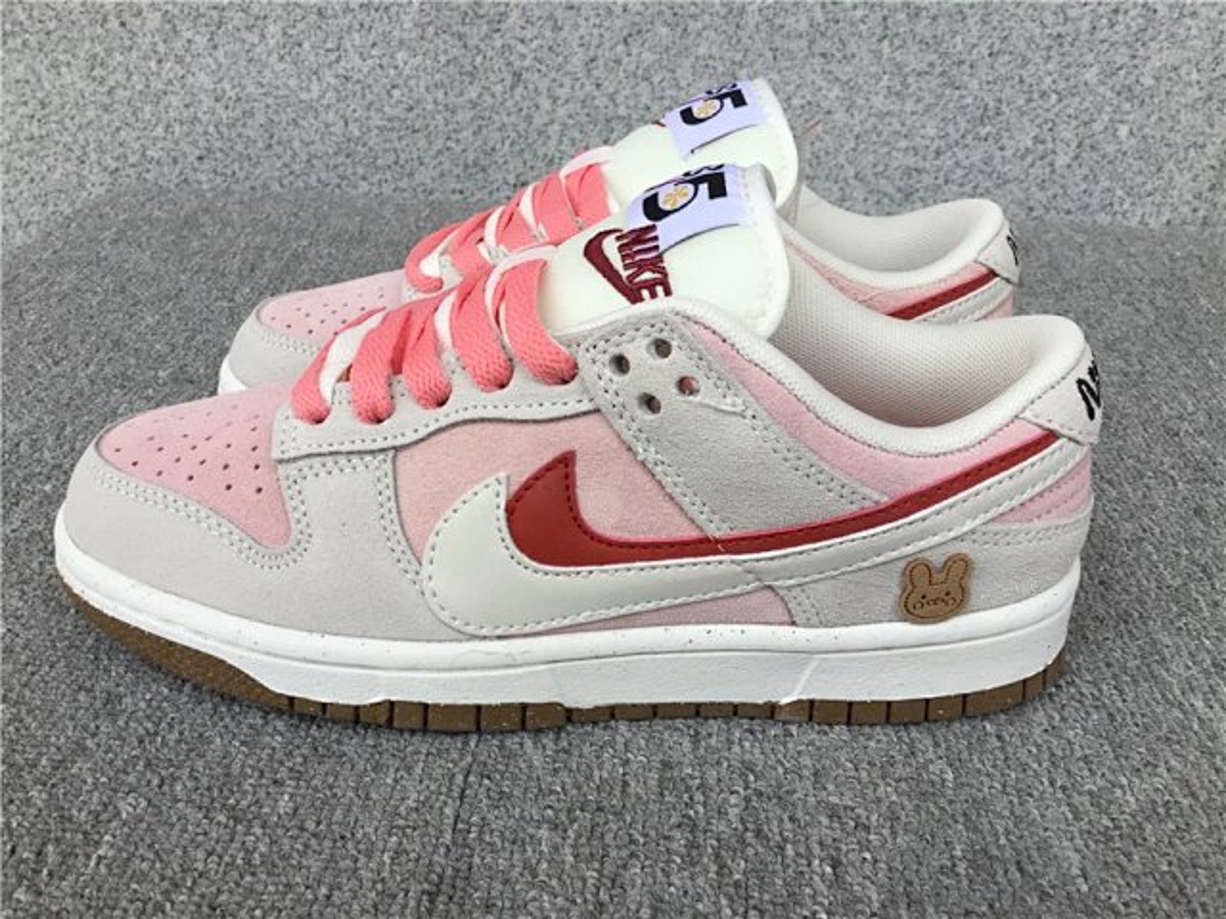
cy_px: 460
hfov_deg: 58.4
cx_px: 613
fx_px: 1098
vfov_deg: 45.4
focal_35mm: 31
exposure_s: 1/177
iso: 25
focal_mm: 3.3
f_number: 2.4
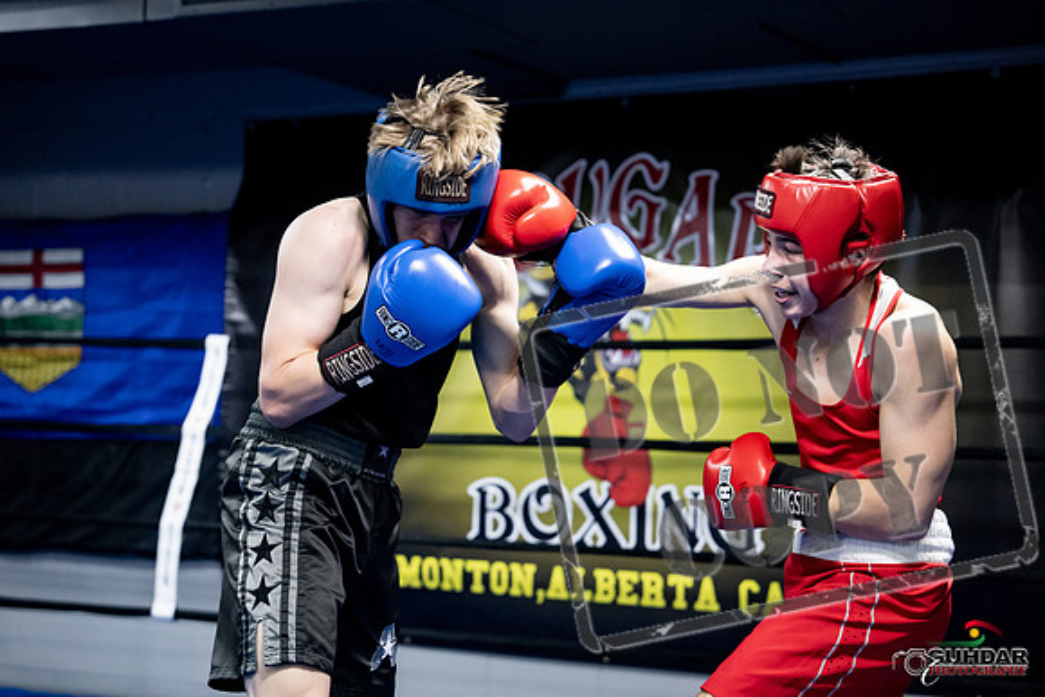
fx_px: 2032
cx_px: 522
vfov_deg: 19.5
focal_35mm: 70
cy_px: 348
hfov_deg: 28.8
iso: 6400
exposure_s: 1/1000
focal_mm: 70
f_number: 2.8
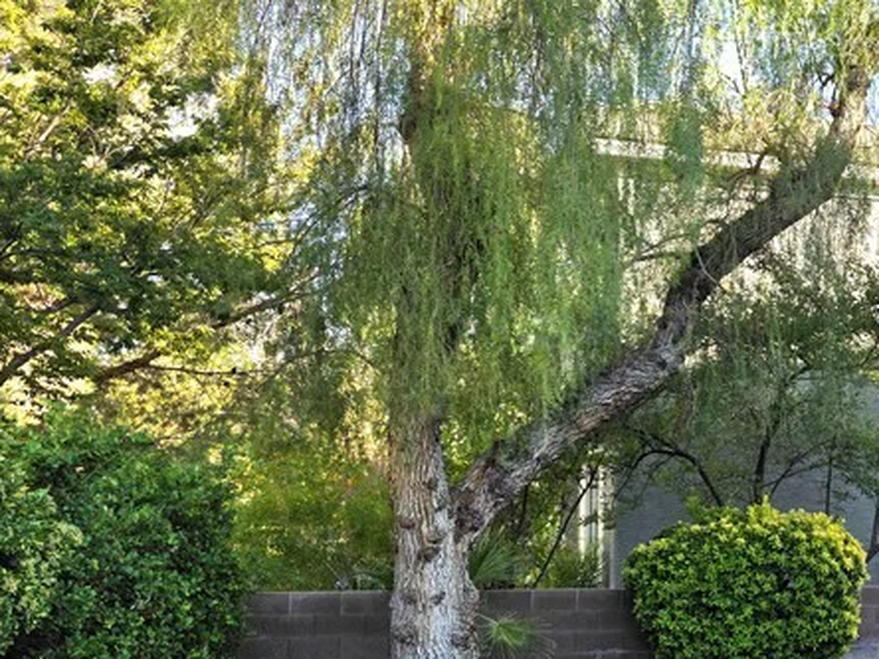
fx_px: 1346
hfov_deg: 32.8
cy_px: 447
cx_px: 903
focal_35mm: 53
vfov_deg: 27.3
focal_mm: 6.3
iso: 25
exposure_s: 1/370
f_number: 1.7
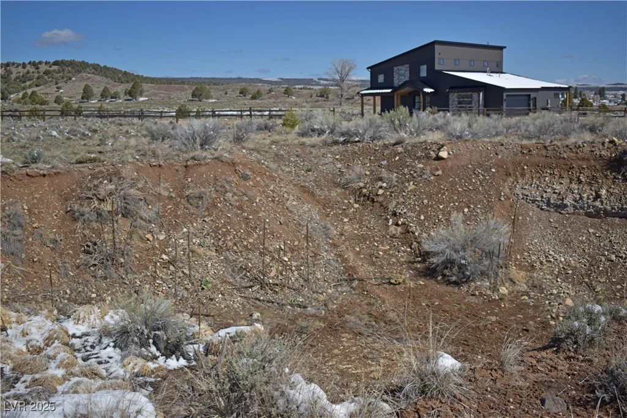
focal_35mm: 36
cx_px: 314
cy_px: 209
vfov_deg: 36.9
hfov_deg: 53.1
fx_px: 627
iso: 100
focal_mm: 24
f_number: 4
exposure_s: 1/2000
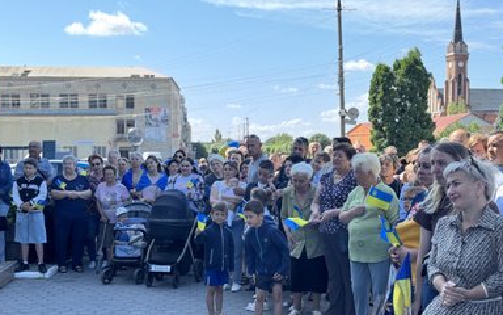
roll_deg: +0.9
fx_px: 727
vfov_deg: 24.4
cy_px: 188
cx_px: 250
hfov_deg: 38.2
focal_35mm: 53
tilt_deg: -1.5
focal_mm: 6.76
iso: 64
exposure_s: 1/445
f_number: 1.78
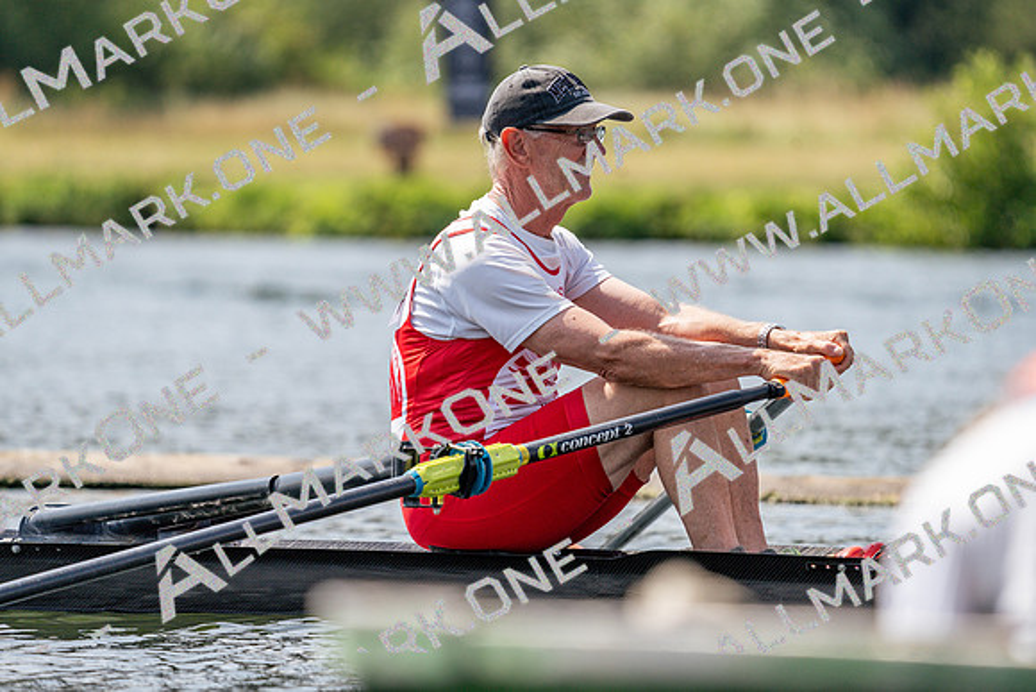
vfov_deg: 3.6
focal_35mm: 385
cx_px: 518
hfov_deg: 5.4
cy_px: 346
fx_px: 11082
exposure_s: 1/1600
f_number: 6.3
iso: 320
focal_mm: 385
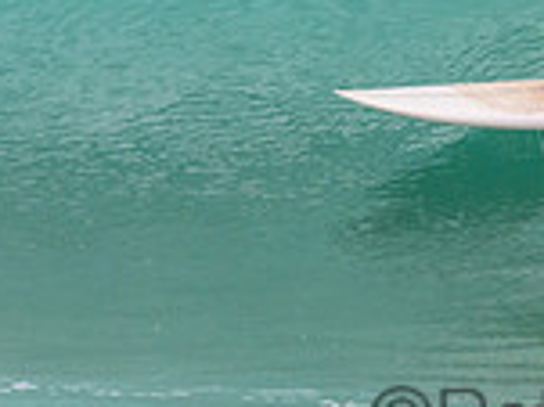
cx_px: 648
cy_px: -178
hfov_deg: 0.7
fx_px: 46370
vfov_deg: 0.5
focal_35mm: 2953
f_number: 11
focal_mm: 800
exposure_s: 1/2000
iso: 1600
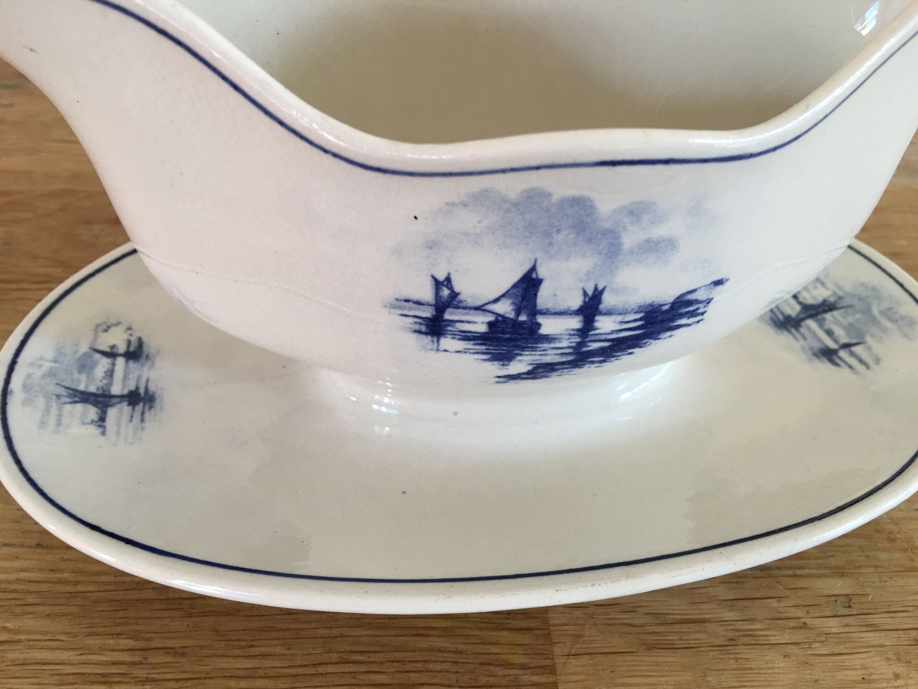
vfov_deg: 48.2
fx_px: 769
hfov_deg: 61.7
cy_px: 344
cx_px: 459
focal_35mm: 29
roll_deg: -3.1
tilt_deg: -41.0
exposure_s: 1/33
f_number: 2.2
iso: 40
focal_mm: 4.15
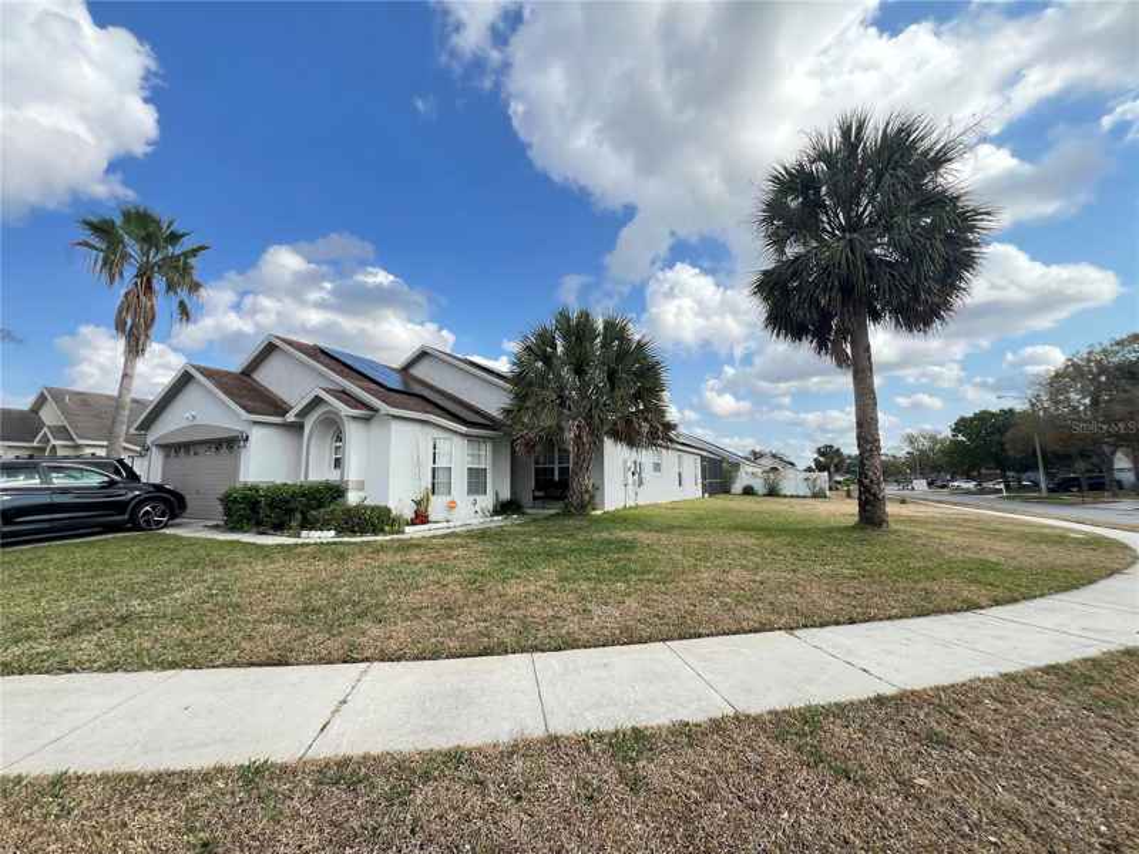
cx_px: 570
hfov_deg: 106.2
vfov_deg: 89.9
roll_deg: +0.7
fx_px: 428
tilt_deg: +7.6
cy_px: 427
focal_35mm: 13
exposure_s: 1/521
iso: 32
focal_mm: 1.57
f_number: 1.8
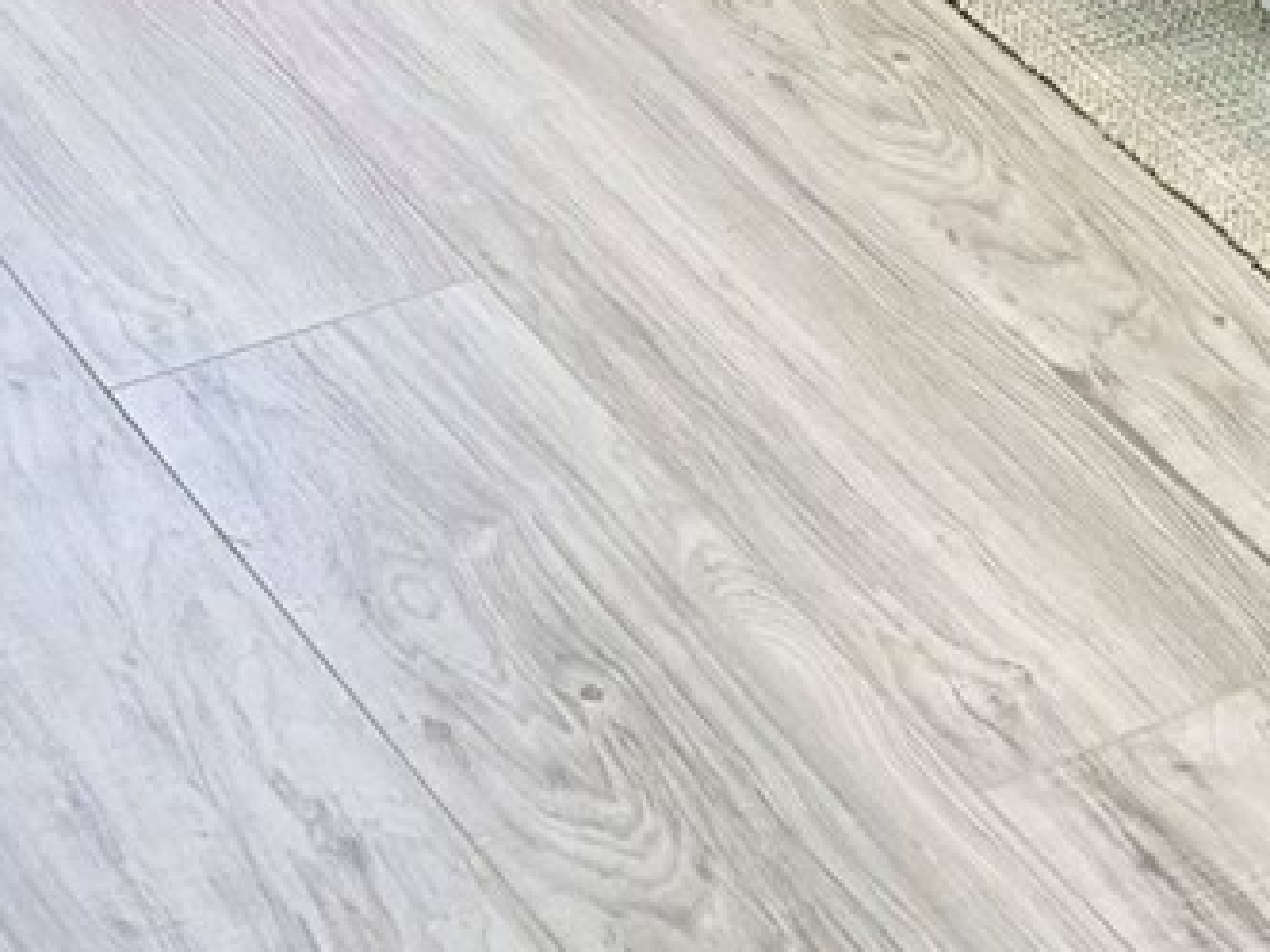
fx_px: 5430
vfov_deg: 8.5
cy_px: -1824
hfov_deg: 13.1
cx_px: 1304
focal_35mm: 148
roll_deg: -0.5
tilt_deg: -8.4
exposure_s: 1/120
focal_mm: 6.76
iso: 160
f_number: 1.78
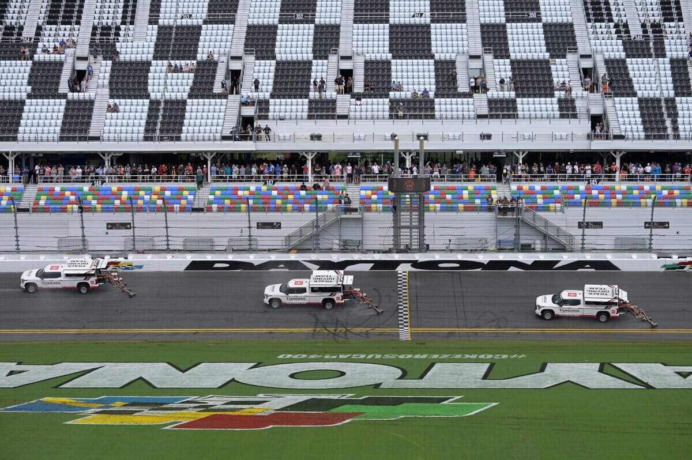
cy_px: 230
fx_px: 1479
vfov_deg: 17.7
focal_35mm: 77
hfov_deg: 26.3
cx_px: 346
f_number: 4.5
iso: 400
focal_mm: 77
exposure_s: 1/2000
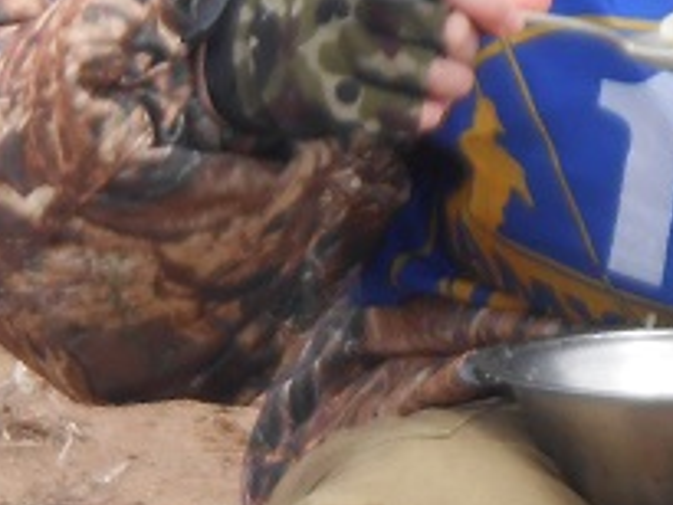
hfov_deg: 2.3
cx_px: 739
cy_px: 495
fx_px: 17080
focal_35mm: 878
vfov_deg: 1.7
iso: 80
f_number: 6.5
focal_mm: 27.6
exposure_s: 1/125
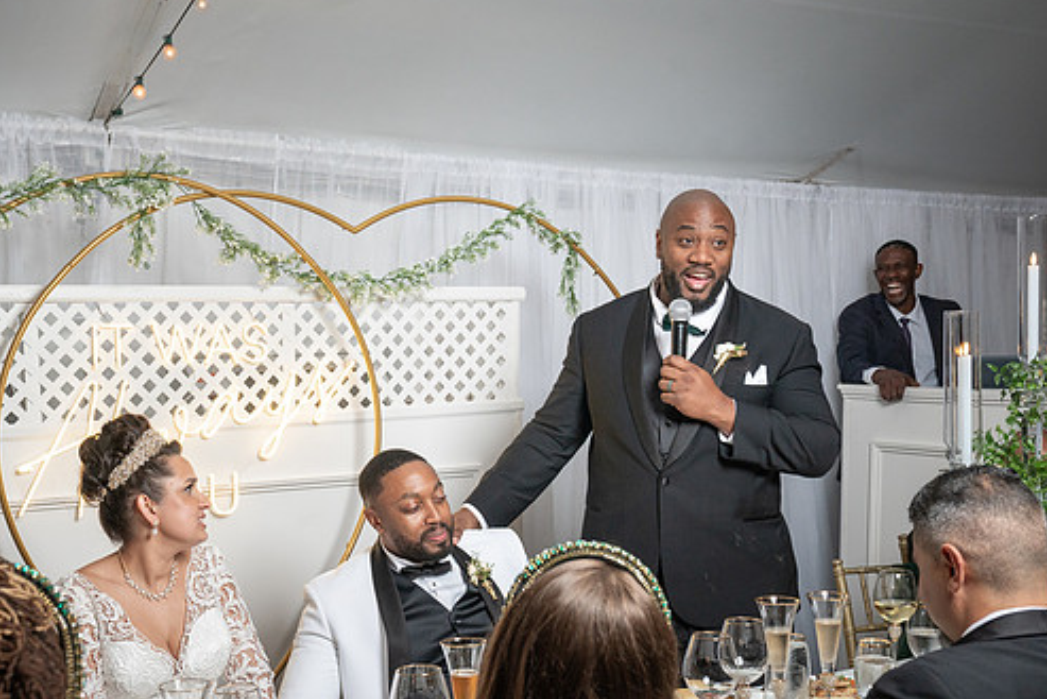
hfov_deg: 41.0
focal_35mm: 48
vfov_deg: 28.0
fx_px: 1396
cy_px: 415
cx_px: 441
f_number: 5.6
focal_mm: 37
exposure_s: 1/200
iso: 1000
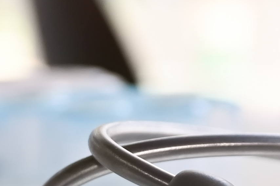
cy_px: -4
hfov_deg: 6.7
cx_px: 566
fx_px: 2301
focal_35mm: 296
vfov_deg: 4.6
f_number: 4
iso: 400
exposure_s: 1/250
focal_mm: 42
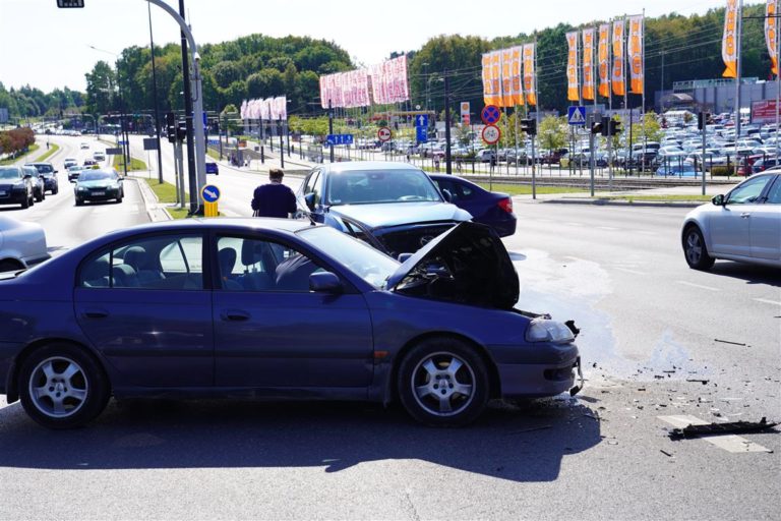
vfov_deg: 24.2
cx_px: 390
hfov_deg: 35.6
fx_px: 1215
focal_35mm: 56
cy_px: 260
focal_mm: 56
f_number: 5
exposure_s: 1/400
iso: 100
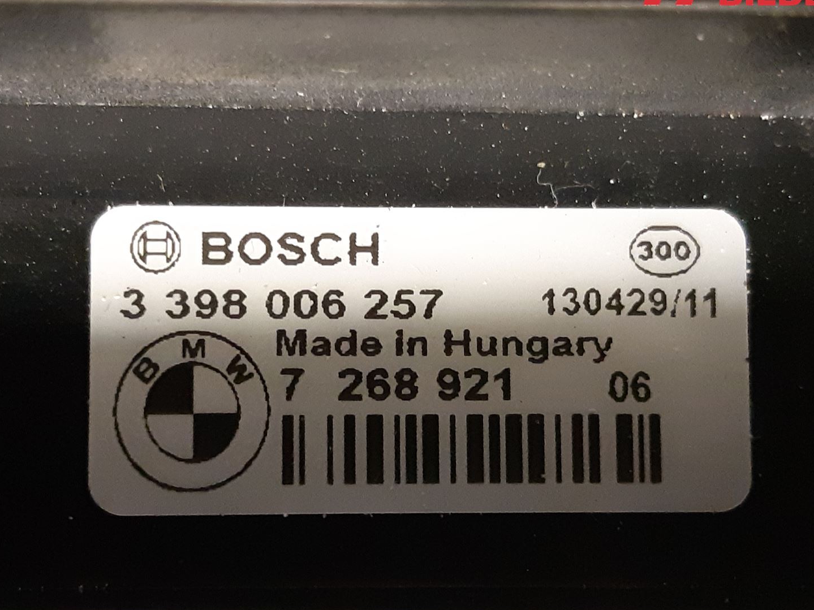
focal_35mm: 37
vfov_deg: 38.6
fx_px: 870
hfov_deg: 50.1
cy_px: 344
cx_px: 411
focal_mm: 3.93
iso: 500
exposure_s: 1/25
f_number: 1.7
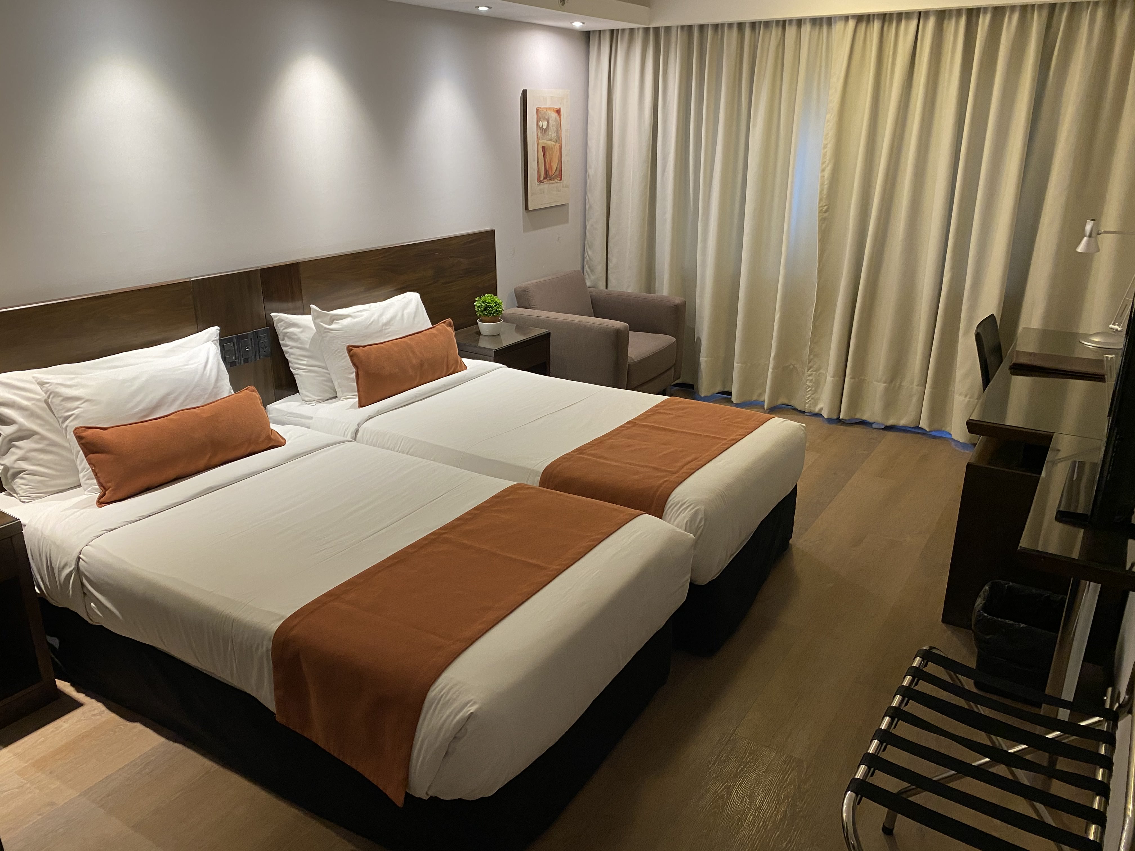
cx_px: 568
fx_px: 852
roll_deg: -0.8
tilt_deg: -20.2
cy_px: 426
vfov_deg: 53.1
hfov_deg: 67.3
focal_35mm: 26
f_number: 1.8
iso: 200
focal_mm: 4.25
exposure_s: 1/50
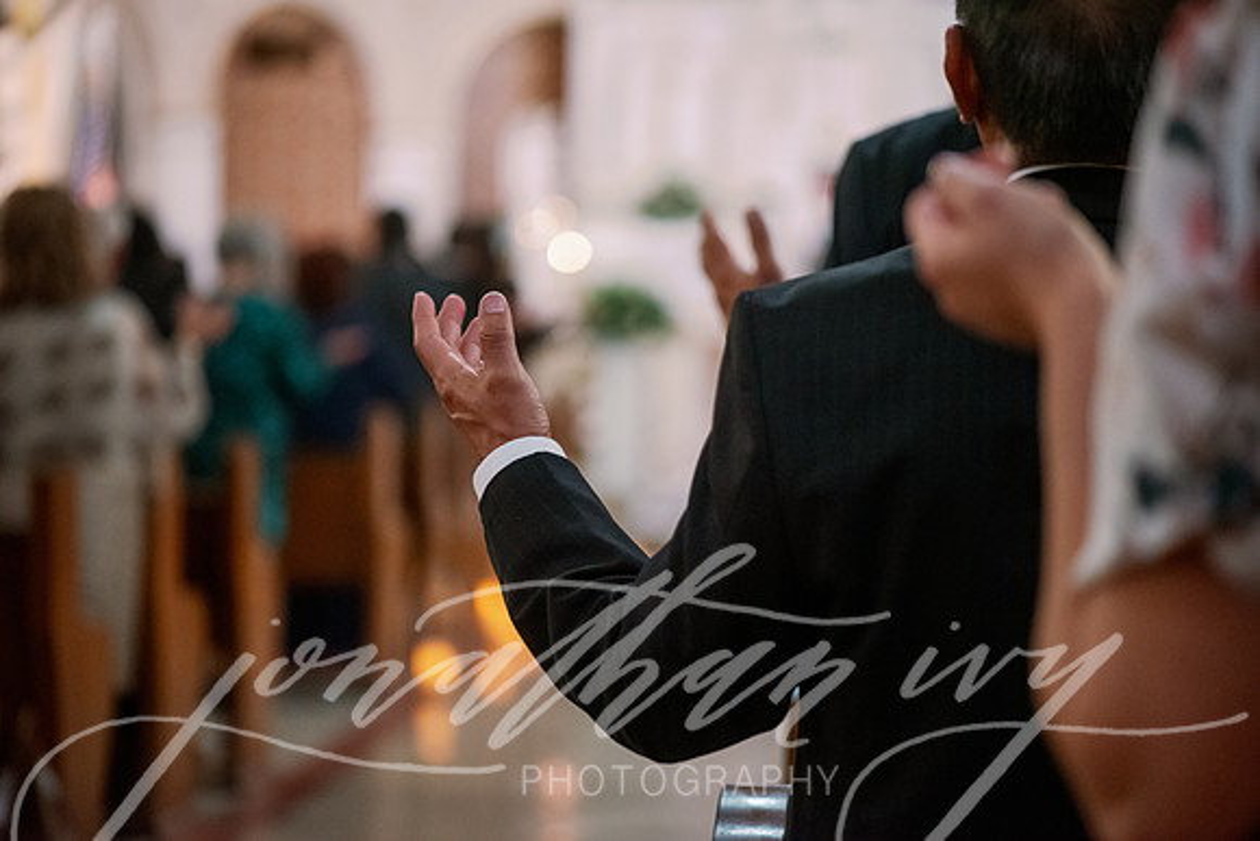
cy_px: 420
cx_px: 630
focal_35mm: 105
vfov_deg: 13.0
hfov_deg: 19.5
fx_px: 3676
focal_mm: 105
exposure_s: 1/100
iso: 3200
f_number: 2.8
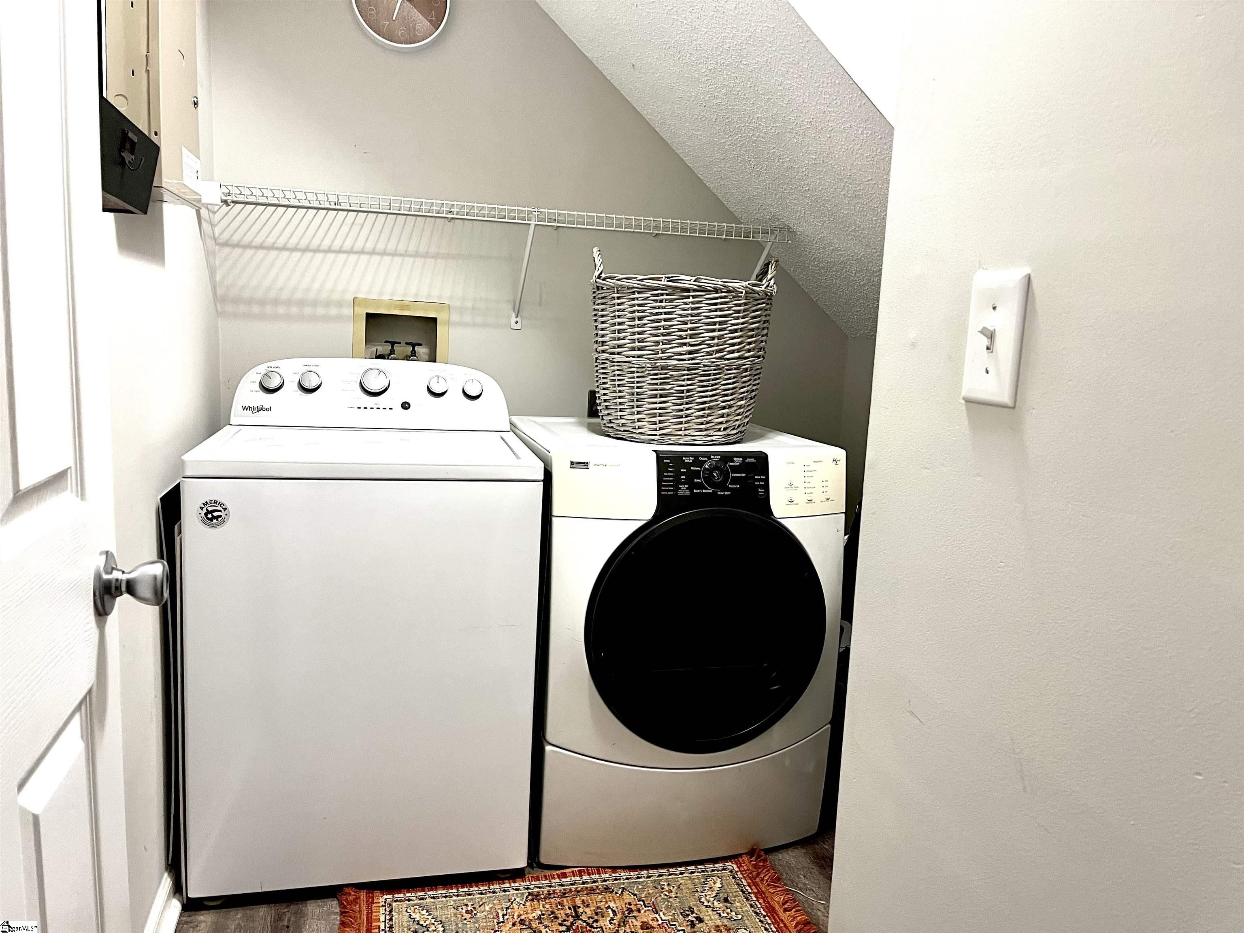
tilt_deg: -6.9
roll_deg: -2.2
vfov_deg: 53.1
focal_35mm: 26
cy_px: 466
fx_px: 934
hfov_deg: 67.3
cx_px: 622
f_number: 1.6
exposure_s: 1/60
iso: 250
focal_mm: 5.1
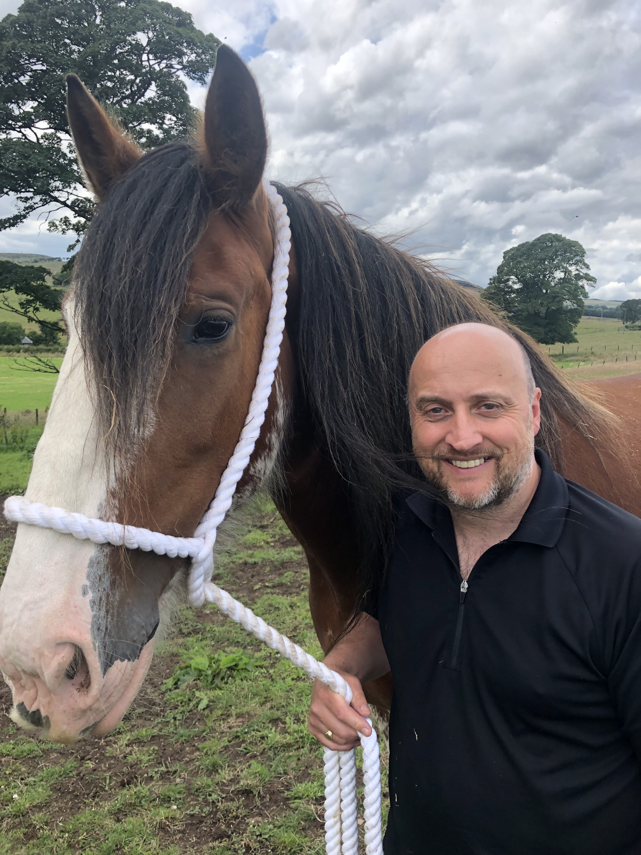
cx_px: 320
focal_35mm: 28
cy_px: 428
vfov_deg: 63.4
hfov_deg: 49.7
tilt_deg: -9.0
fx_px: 691
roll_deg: -2.4
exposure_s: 1/704
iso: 20
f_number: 1.8
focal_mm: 4
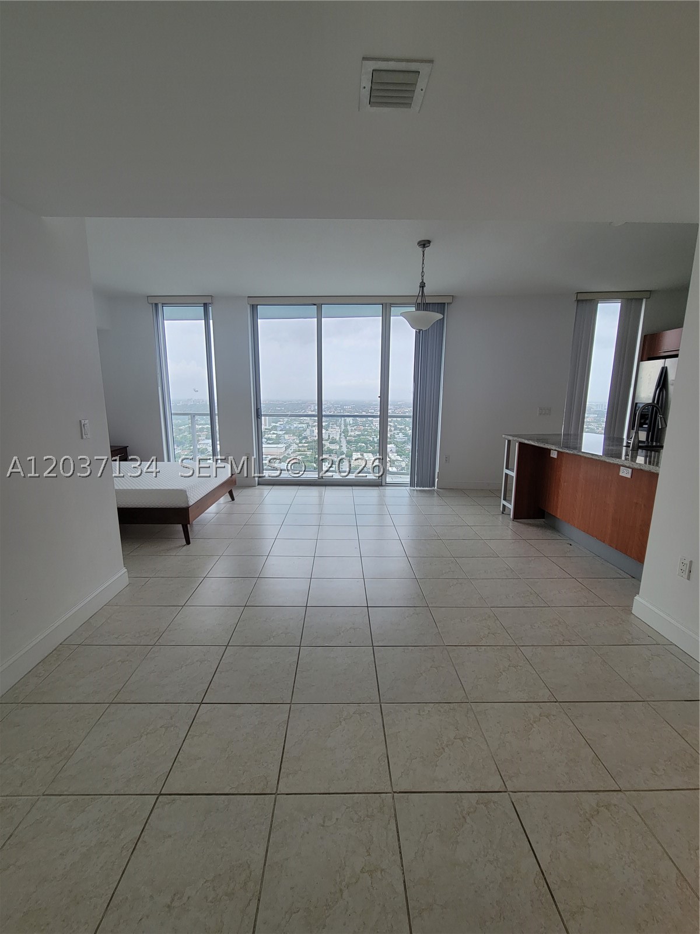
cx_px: 350
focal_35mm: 13
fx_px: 351
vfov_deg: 106.2
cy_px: 467
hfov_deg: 89.9
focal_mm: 2.2
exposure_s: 1/119
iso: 64
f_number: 2.2
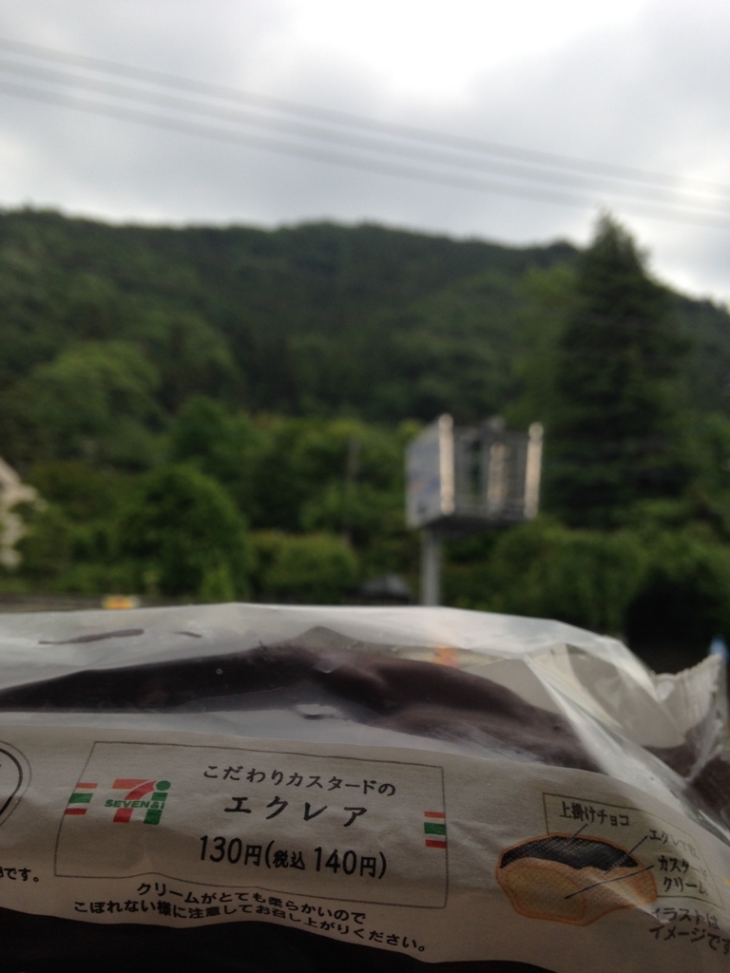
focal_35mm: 33
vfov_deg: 55.4
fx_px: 928
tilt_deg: +9.3
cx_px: 365
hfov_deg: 42.9
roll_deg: -2.6
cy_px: 486
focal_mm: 4.12
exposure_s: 1/191
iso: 50
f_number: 2.4
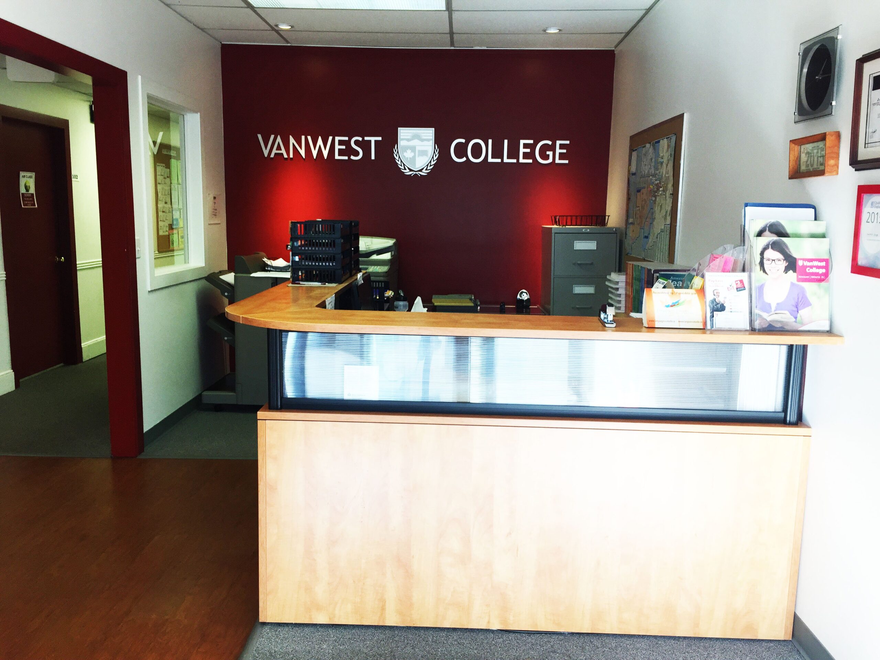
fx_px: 737
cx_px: 440
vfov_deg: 48.2
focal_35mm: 29
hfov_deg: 61.7
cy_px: 330
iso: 40
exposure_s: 1/60
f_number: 2.2
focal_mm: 4.15
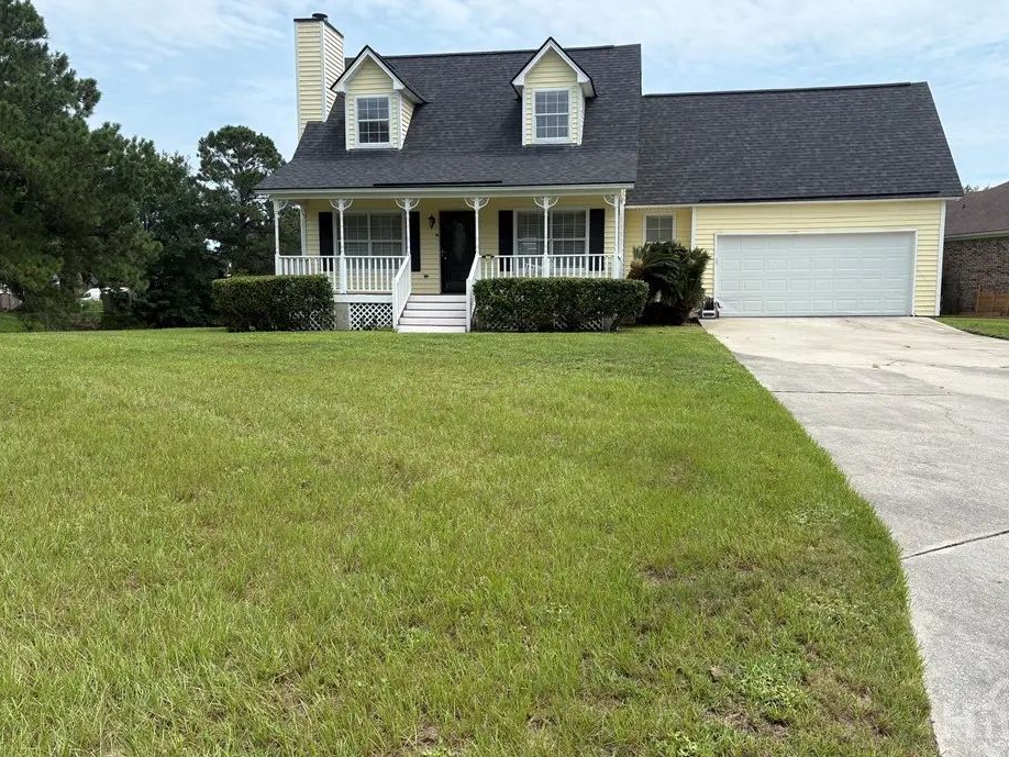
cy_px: 387
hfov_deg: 61.6
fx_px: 846
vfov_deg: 48.2
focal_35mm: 29
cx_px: 531
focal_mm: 5.96
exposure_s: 1/3448
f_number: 1.6
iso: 50
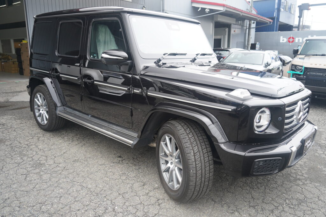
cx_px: 163
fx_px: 253
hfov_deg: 65.5
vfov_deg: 46.3
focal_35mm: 28
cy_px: 108
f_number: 4
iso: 200
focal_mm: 28
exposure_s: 1/60
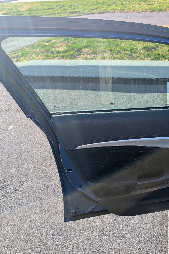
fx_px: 239
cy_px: 127
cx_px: 138
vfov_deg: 55.8
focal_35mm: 34
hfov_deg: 37.3
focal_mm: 6.9
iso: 21
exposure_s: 1/4184
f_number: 1.68
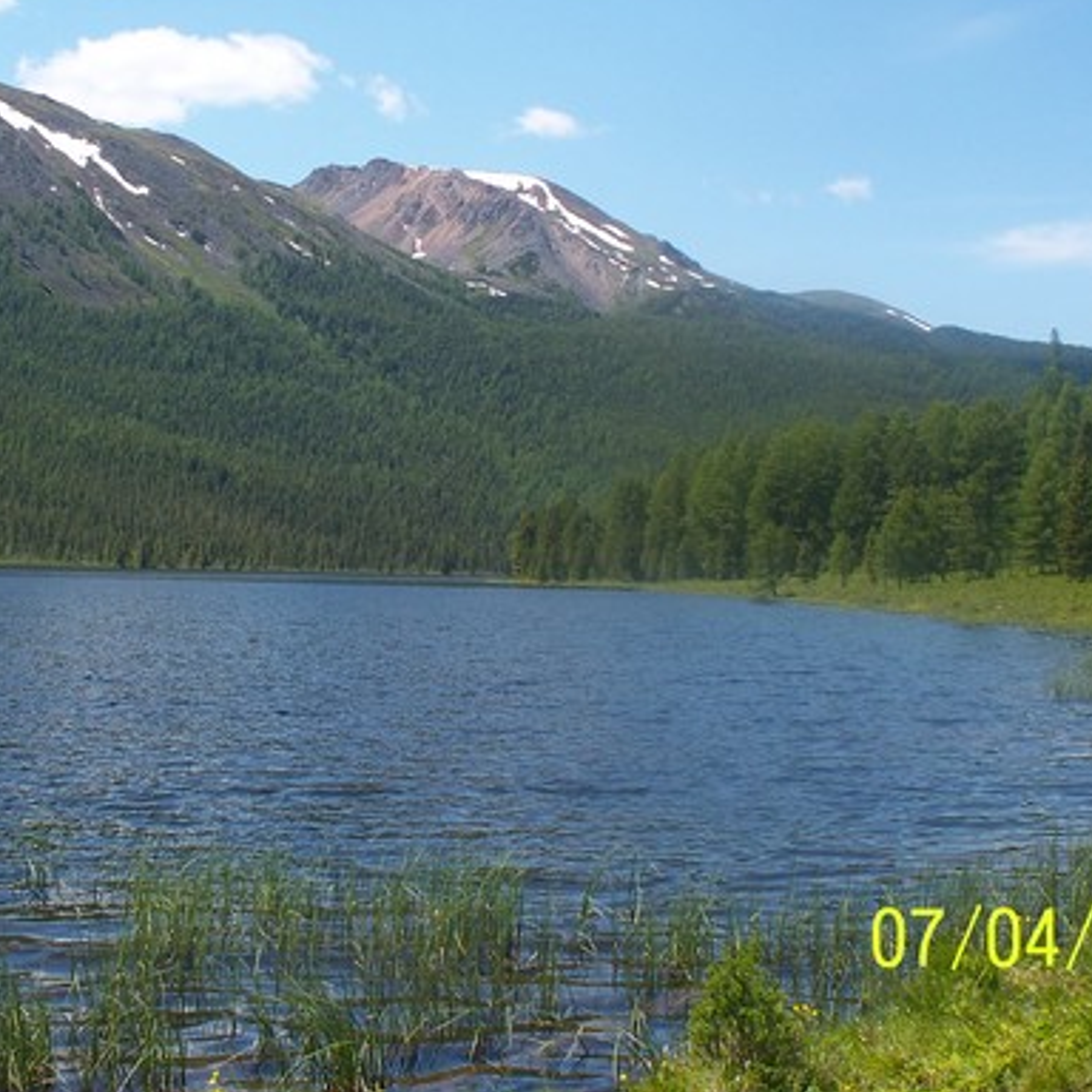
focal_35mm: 58
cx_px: 378
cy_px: 385
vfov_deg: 29.4
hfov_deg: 29.4
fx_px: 2070
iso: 80
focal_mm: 7.54
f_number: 5
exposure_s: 1/320
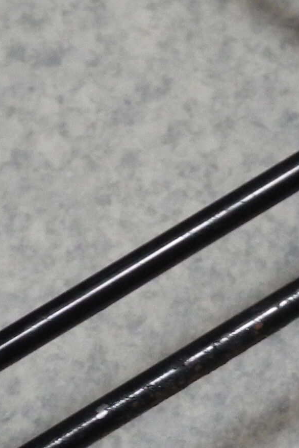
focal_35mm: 216
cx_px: 459
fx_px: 2689
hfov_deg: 6.3
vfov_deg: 9.5
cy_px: 248
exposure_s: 1/8.2
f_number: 3.5
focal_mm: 10.7
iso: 400
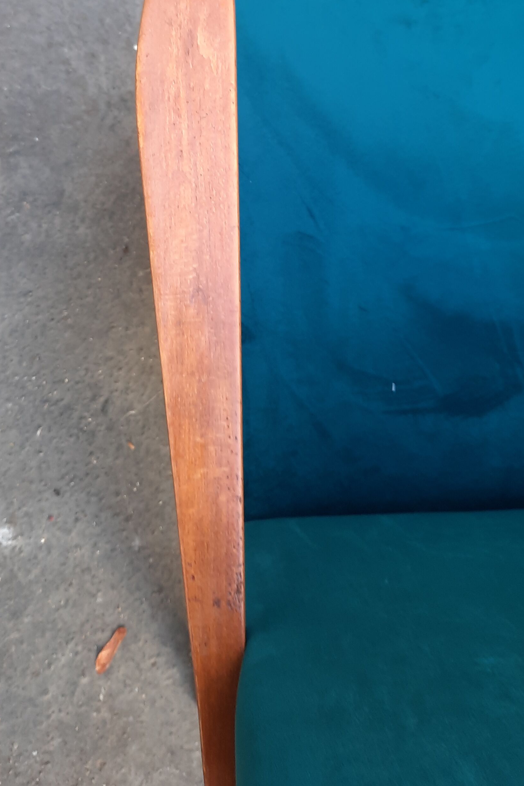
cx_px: 275
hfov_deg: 31.9
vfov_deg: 44.4
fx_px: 917
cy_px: 171
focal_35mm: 42
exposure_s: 1/50
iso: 80
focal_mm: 4.6
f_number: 2
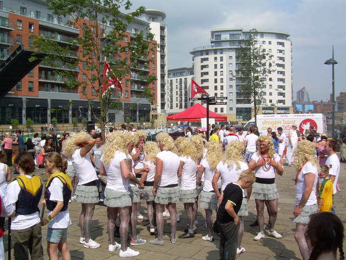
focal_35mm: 38
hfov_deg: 49.0
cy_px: 130
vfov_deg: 37.7
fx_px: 380
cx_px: 173
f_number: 4.6
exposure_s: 1/546
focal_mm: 6.3
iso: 50
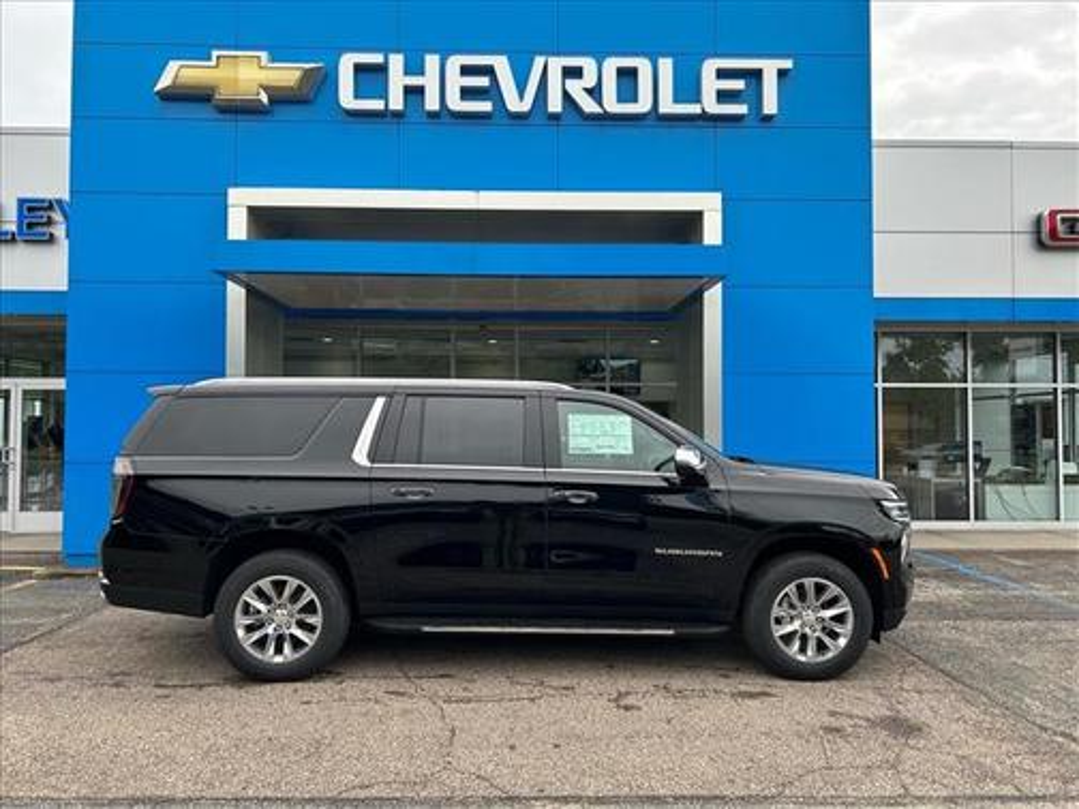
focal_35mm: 26
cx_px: 540
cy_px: 404
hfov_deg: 67.3
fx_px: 810
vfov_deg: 53.1
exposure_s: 1/323
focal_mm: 5.7
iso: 50
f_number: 1.5
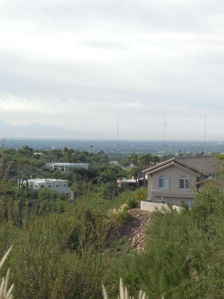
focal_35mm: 89
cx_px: 67
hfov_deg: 16.5
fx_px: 768
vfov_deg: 22.0
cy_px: 151
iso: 125
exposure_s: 1/640
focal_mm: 10.9
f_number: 4.2
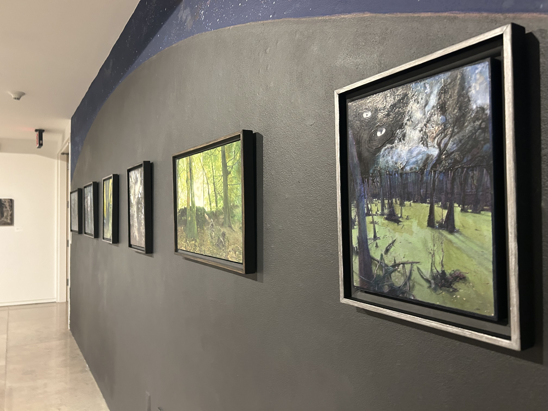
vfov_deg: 53.1
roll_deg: -0.3
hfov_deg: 67.3
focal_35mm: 26
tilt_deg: +3.5
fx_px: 412
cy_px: 206
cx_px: 274
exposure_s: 1/40
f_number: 1.5
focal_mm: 5.7
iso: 400
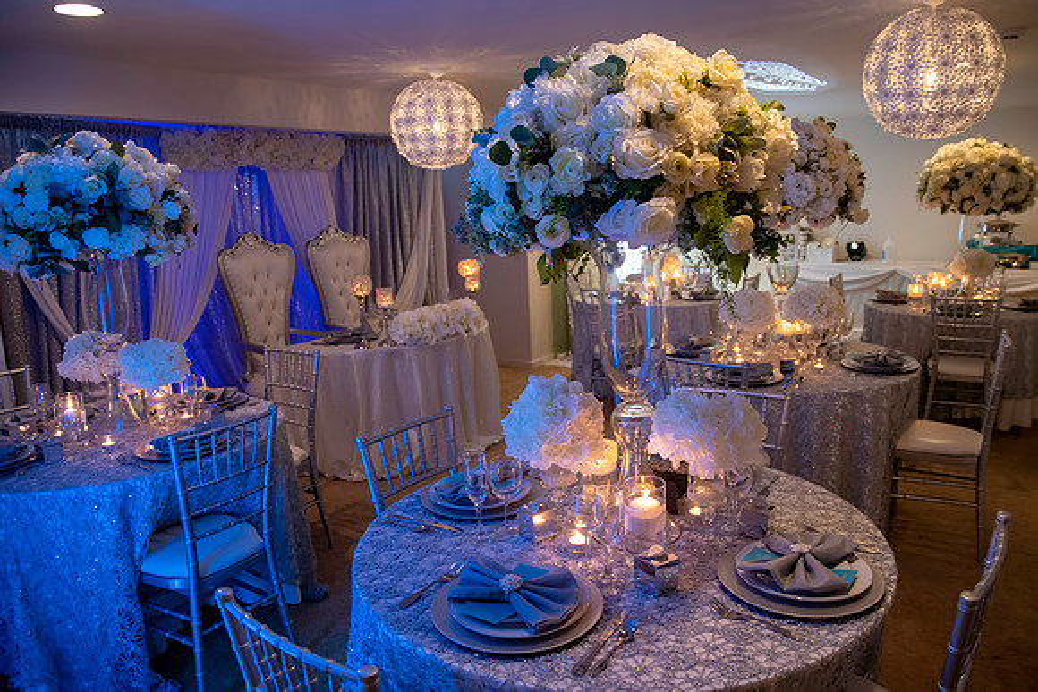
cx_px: 540
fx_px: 723
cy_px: 333
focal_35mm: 25
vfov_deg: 51.2
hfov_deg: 71.3
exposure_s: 1/60
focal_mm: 16
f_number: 2.8
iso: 1600
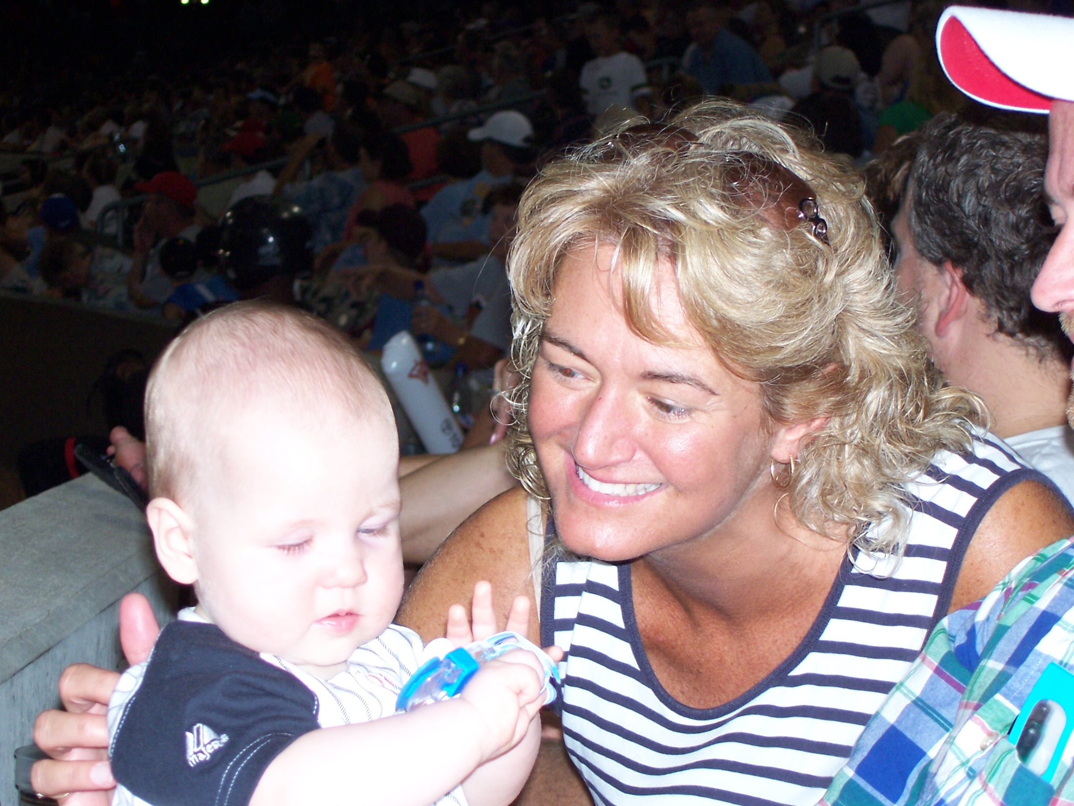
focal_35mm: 102
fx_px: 3165
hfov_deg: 19.3
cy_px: 403
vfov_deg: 14.5
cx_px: 537
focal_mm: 17.5
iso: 140
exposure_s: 1/125
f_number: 4
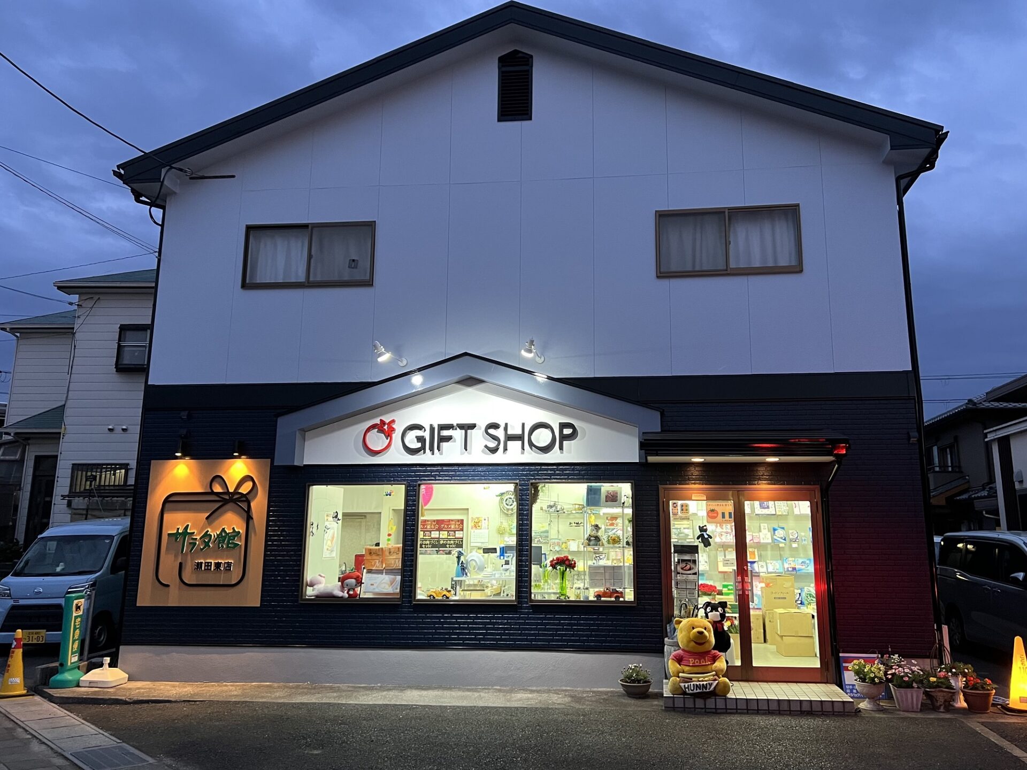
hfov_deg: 67.3
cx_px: 514
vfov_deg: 53.1
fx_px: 771
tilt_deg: +12.2
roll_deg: -0.2
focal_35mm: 26
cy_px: 385
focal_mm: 5.7
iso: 320
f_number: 1.5
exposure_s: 1/60
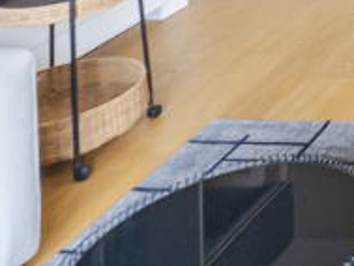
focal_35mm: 74
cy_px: -318
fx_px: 757
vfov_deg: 14.9
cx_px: 704
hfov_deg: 18.1
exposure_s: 1/20
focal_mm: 7
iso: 400
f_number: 4
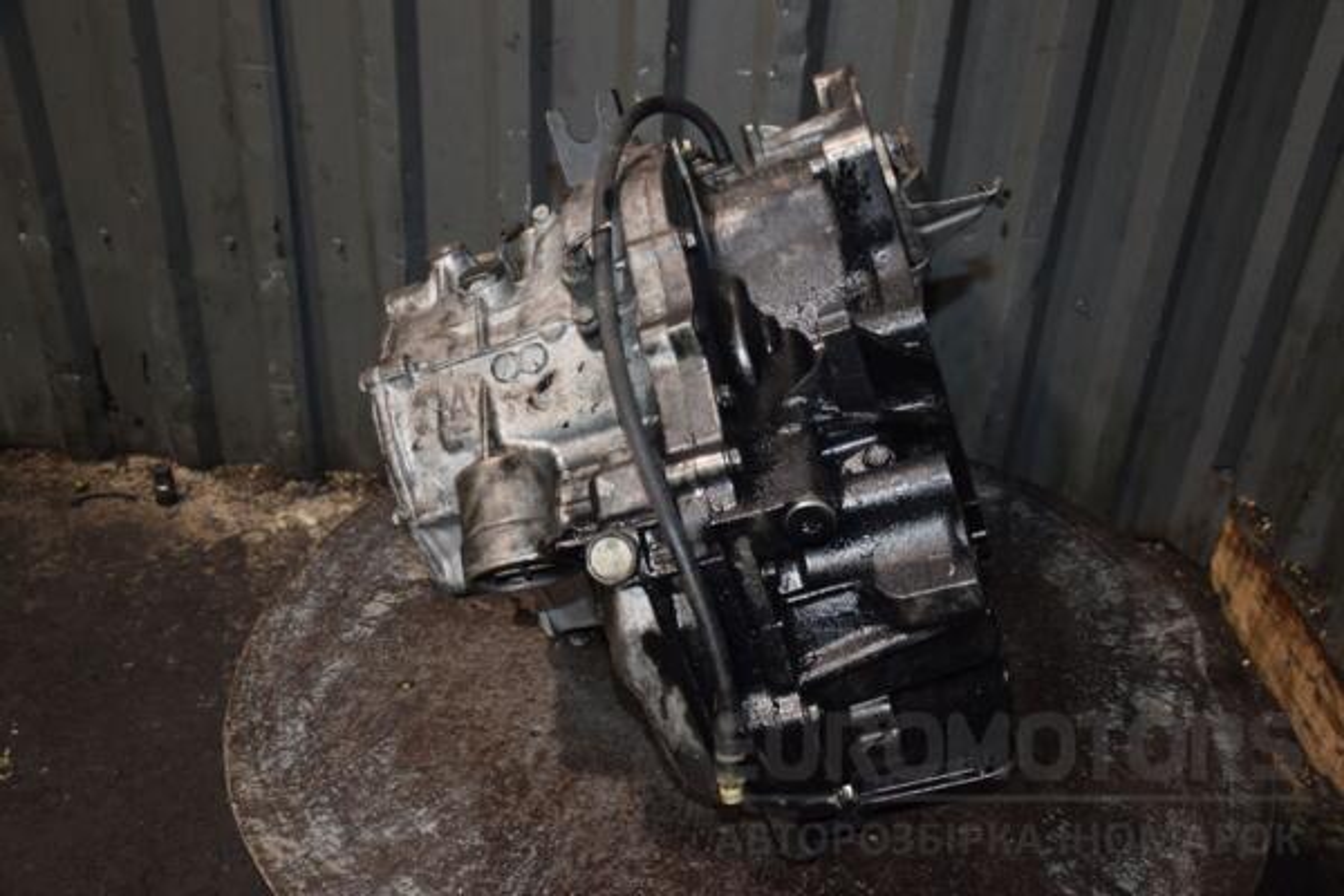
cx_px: 672
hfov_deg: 57.2
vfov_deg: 40.0
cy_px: 448
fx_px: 1232
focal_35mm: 33
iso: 800
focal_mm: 22
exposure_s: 1/60
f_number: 5
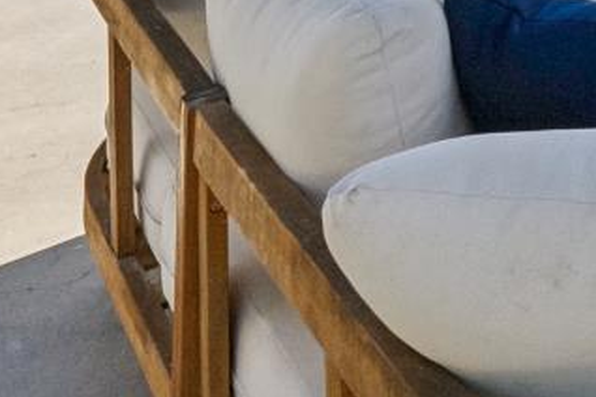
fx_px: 1093
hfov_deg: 20.8
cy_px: -493
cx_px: 1076
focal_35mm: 66
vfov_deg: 14.9
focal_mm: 14
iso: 640
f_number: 11
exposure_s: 1/500
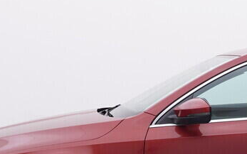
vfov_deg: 13.4
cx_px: 246
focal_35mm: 95
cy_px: 178
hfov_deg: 21.1
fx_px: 640
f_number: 5
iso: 200
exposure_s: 1/80
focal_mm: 15
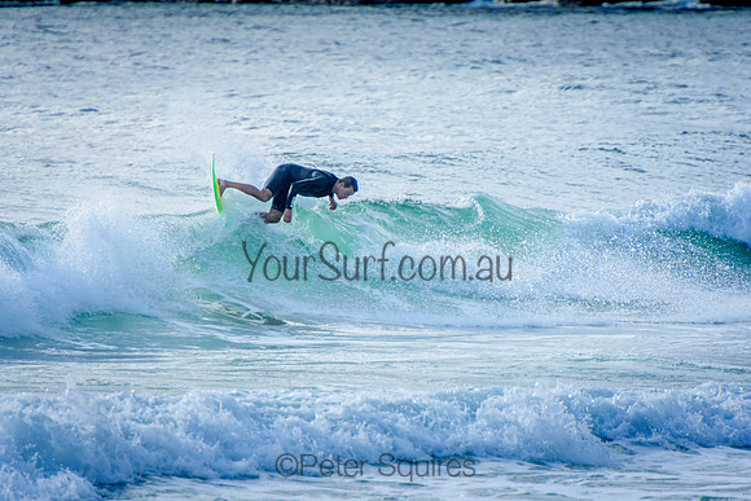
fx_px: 12519
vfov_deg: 2.3
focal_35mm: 600
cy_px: 250
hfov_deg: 3.4
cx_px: 376
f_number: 5.6
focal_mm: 400
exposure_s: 1/2000
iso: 400
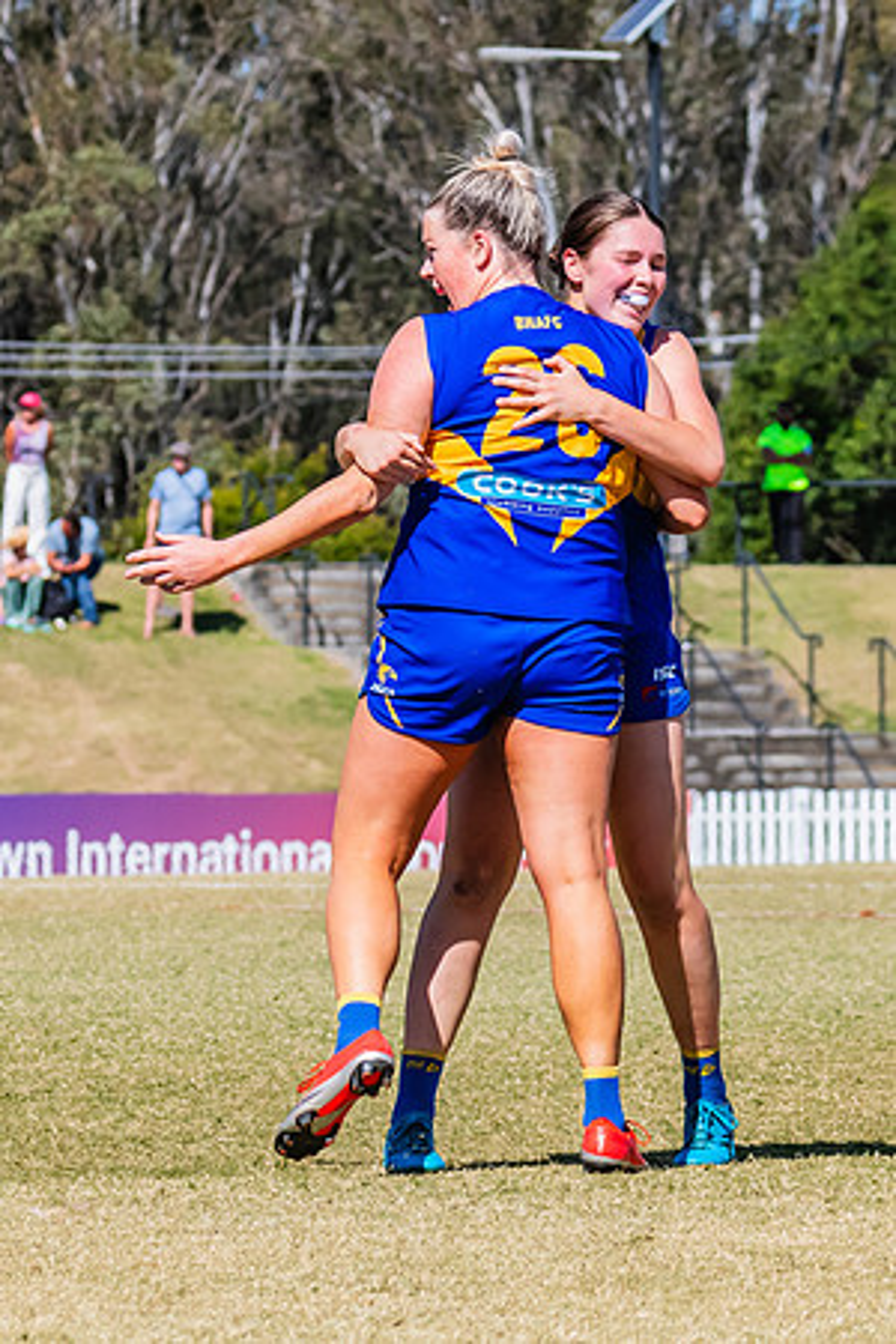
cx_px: 420
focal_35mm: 438
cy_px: 544
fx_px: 16338
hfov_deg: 3.1
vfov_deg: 4.7
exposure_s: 1/1600
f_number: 10
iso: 800
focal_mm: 170
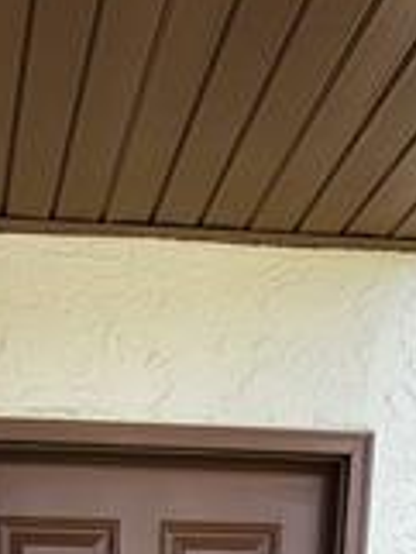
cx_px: 10
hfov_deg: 22.8
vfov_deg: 19.9
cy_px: 1056
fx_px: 992
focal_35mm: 62
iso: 50
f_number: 2.2
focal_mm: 2.2
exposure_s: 1/351
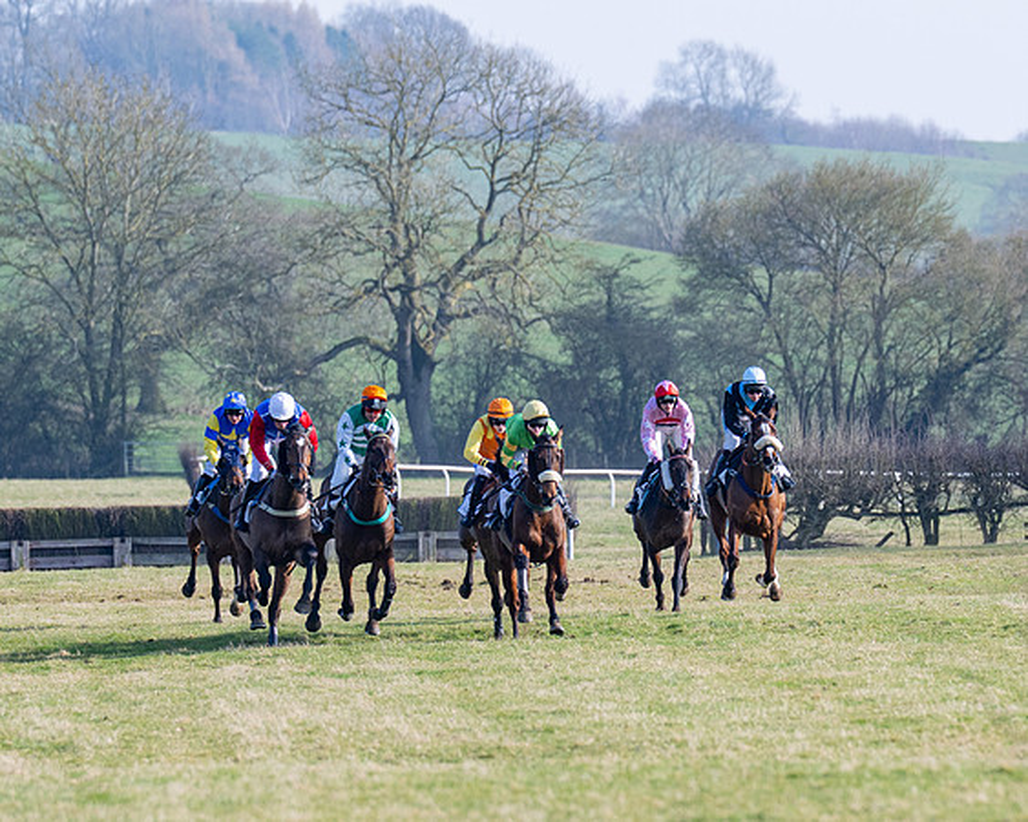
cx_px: 551
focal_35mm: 467
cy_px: 528
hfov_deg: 4.1
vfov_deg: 3.3
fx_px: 14208
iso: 200
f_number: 4
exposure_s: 1/1250
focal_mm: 200
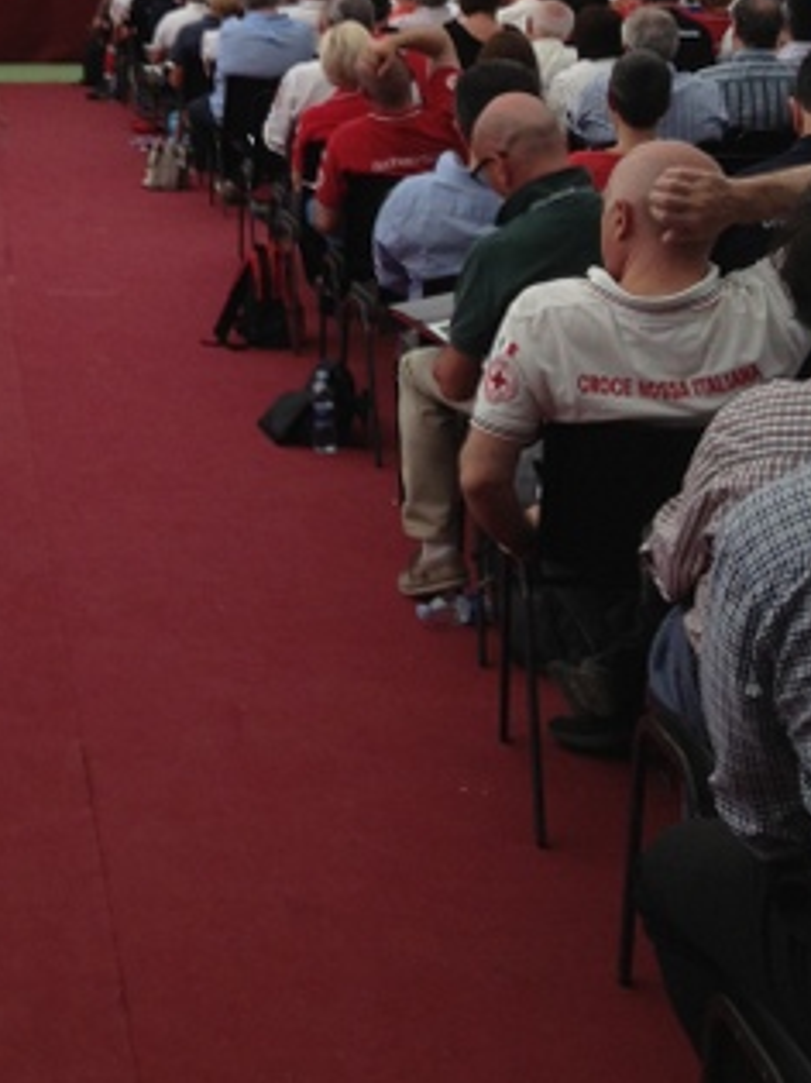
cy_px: -55
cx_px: -93
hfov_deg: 16.1
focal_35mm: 89
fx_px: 2782
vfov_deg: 21.1
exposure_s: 1/163
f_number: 2.4
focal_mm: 4.28
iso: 50
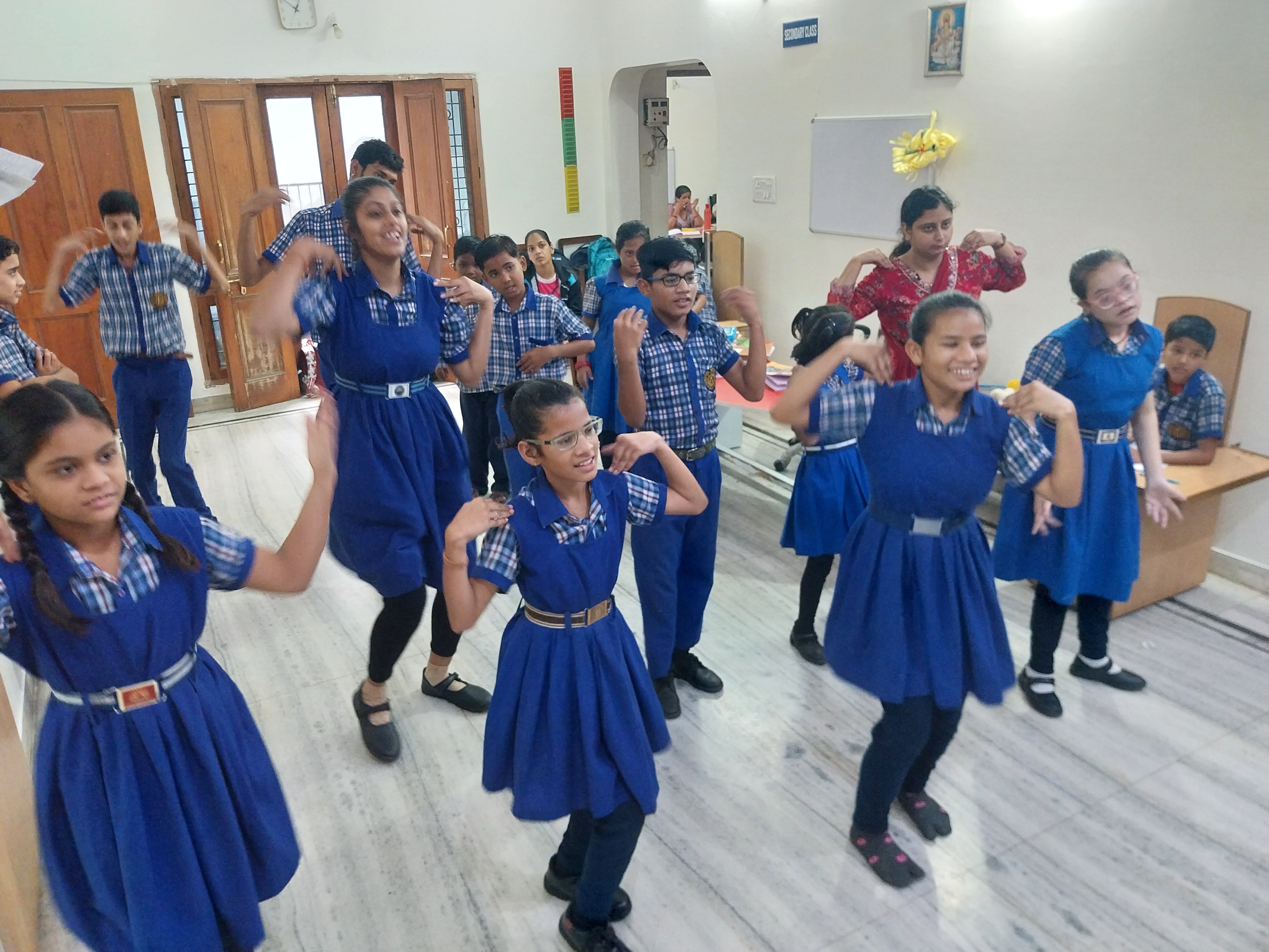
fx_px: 953
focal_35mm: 26
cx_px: 634
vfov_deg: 53.1
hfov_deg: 67.3
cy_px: 476
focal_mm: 4
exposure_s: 1/33
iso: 320
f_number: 1.8
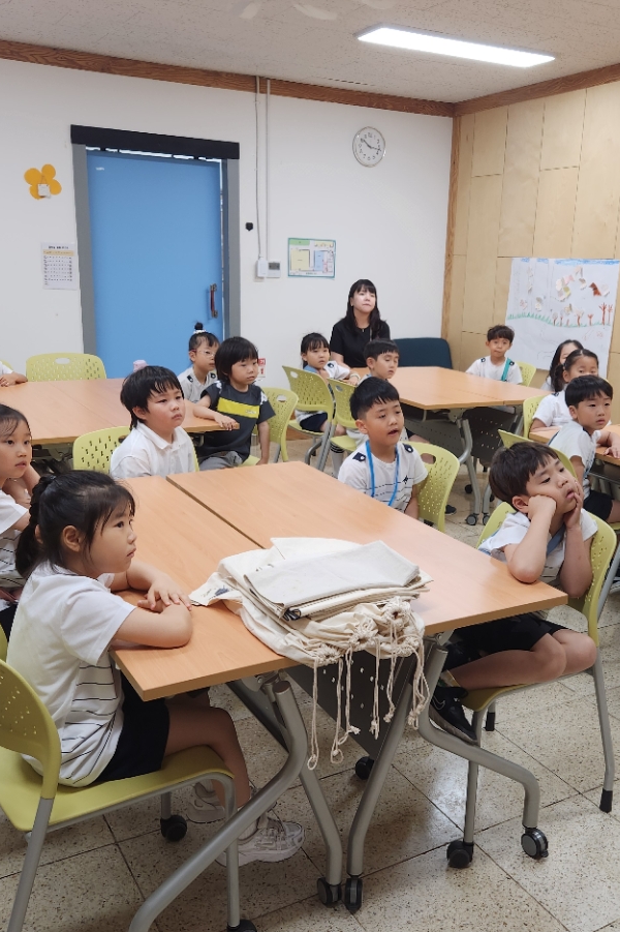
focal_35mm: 34
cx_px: 344
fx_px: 879
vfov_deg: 55.8
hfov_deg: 38.8
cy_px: 480
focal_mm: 5.4
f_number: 1.8
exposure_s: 1/120
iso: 100
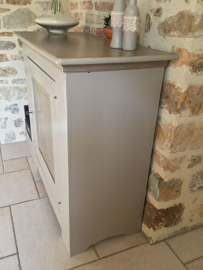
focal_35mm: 31
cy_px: 135
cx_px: 102
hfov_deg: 45.4
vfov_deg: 58.3
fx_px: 242
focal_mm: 3.3
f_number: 2.4
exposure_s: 1/33
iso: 64
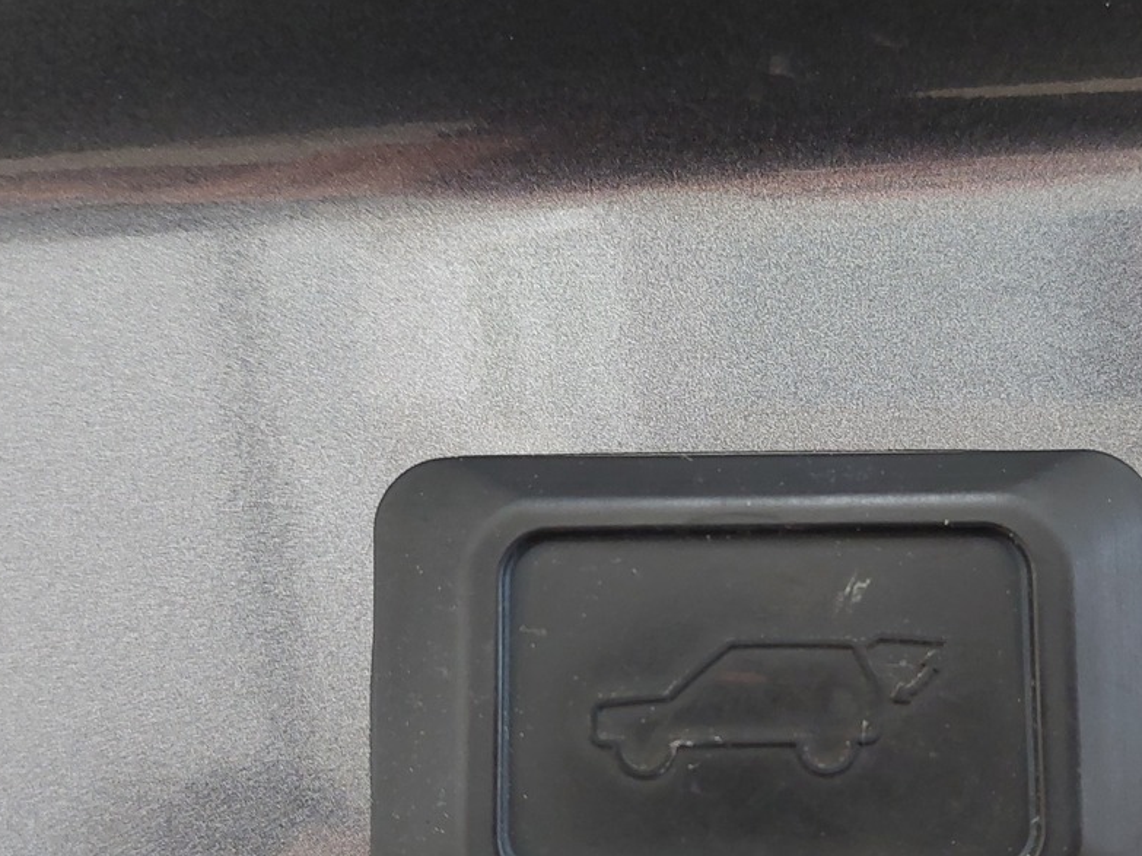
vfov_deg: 31.4
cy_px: 525
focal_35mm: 46
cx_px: 750
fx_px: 1517
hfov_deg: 40.8
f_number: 1.8
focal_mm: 5.23
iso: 500
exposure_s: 1/50
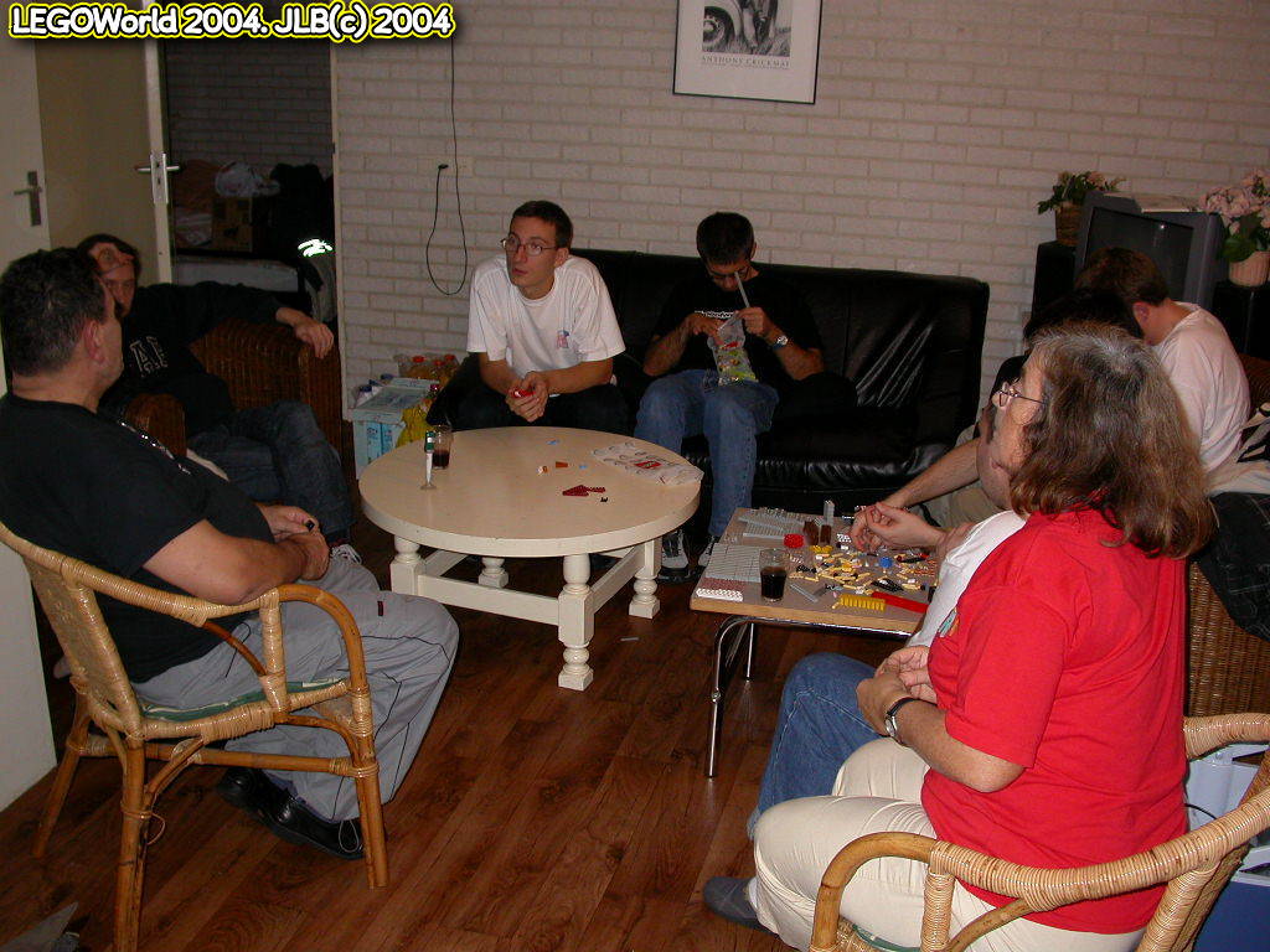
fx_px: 1394
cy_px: 476
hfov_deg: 49.0
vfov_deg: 37.7
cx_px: 635
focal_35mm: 38
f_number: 2.6
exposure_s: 1/60
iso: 100
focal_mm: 7.85
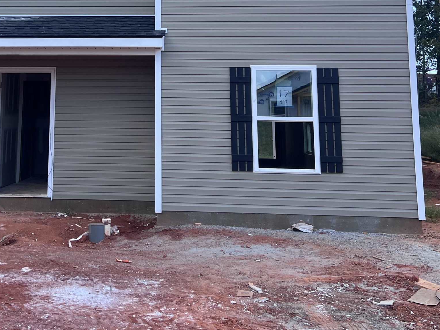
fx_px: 661
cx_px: 115
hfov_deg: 36.1
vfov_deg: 26.8
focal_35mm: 52
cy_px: 17
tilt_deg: +9.3
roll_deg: -0.9
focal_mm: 5.7
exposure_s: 1/1377
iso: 50
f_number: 1.5
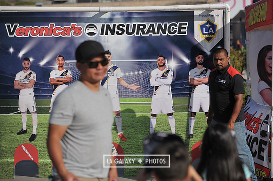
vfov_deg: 11.0
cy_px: 90
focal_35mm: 125
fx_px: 947
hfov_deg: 16.4
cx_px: 136
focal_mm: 125
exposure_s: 1/4000
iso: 250
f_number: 4.5
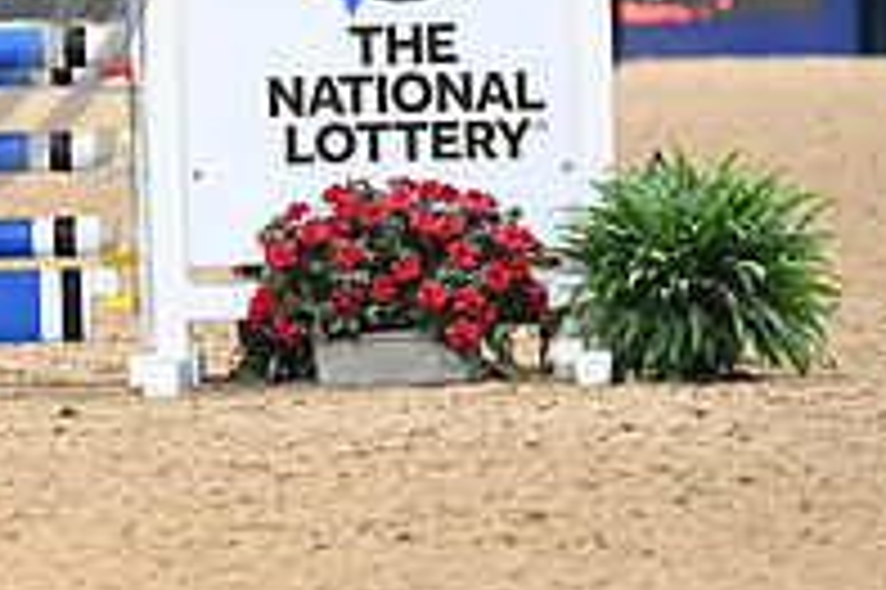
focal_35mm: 487
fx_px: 11975
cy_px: -236
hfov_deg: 4.2
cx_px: -337
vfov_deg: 2.8
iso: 6400
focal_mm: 165
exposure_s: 1/800
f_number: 3.5
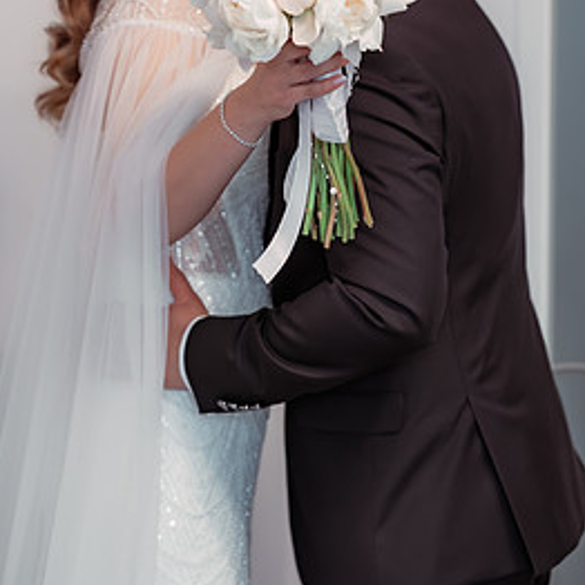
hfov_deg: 14.1
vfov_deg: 14.1
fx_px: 2371
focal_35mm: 124
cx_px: 291
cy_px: 217
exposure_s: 1/320
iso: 1600
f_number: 2.8
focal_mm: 85
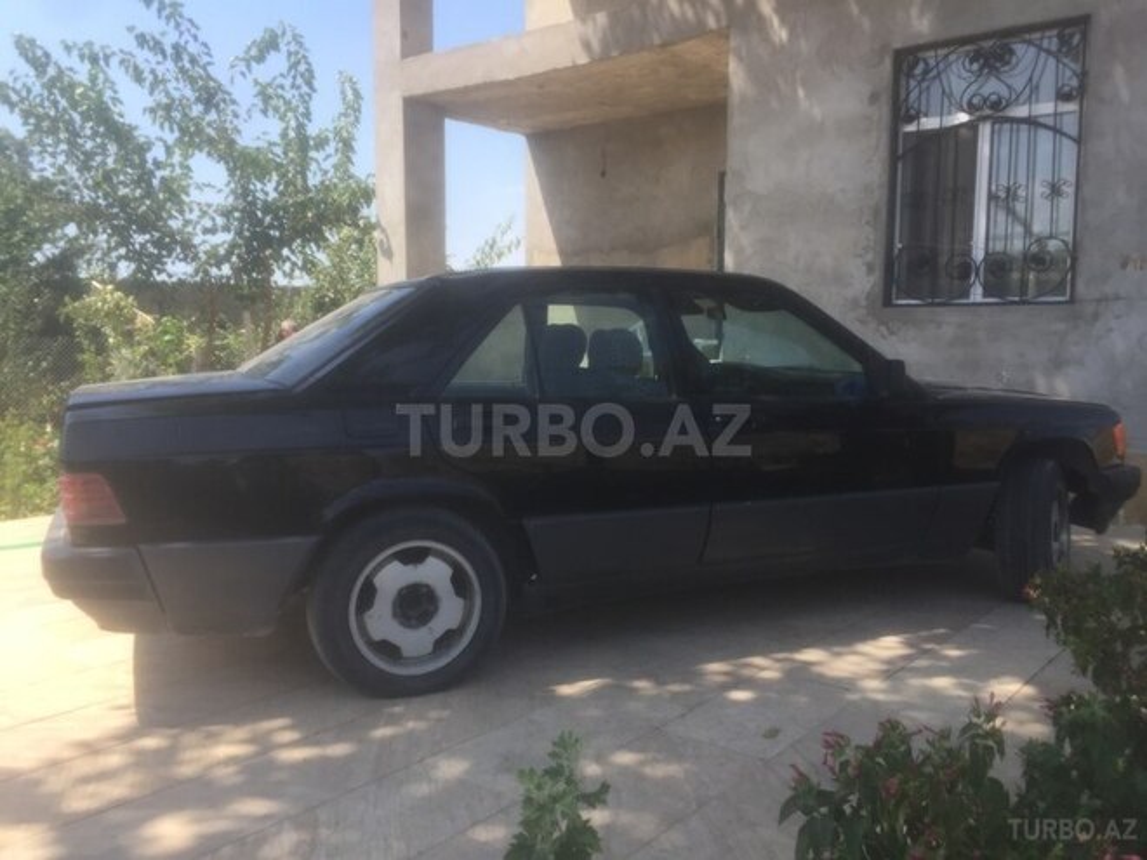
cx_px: 574
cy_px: 430
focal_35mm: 29
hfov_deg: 61.7
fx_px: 961
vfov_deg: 48.2
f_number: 2.2
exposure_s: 1/791
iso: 32
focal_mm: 4.15
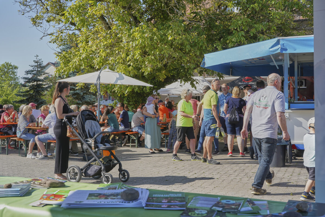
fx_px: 361
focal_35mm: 40
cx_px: 162
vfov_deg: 33.4
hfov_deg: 48.5
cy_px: 108
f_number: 9
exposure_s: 1/250
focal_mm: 40
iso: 200
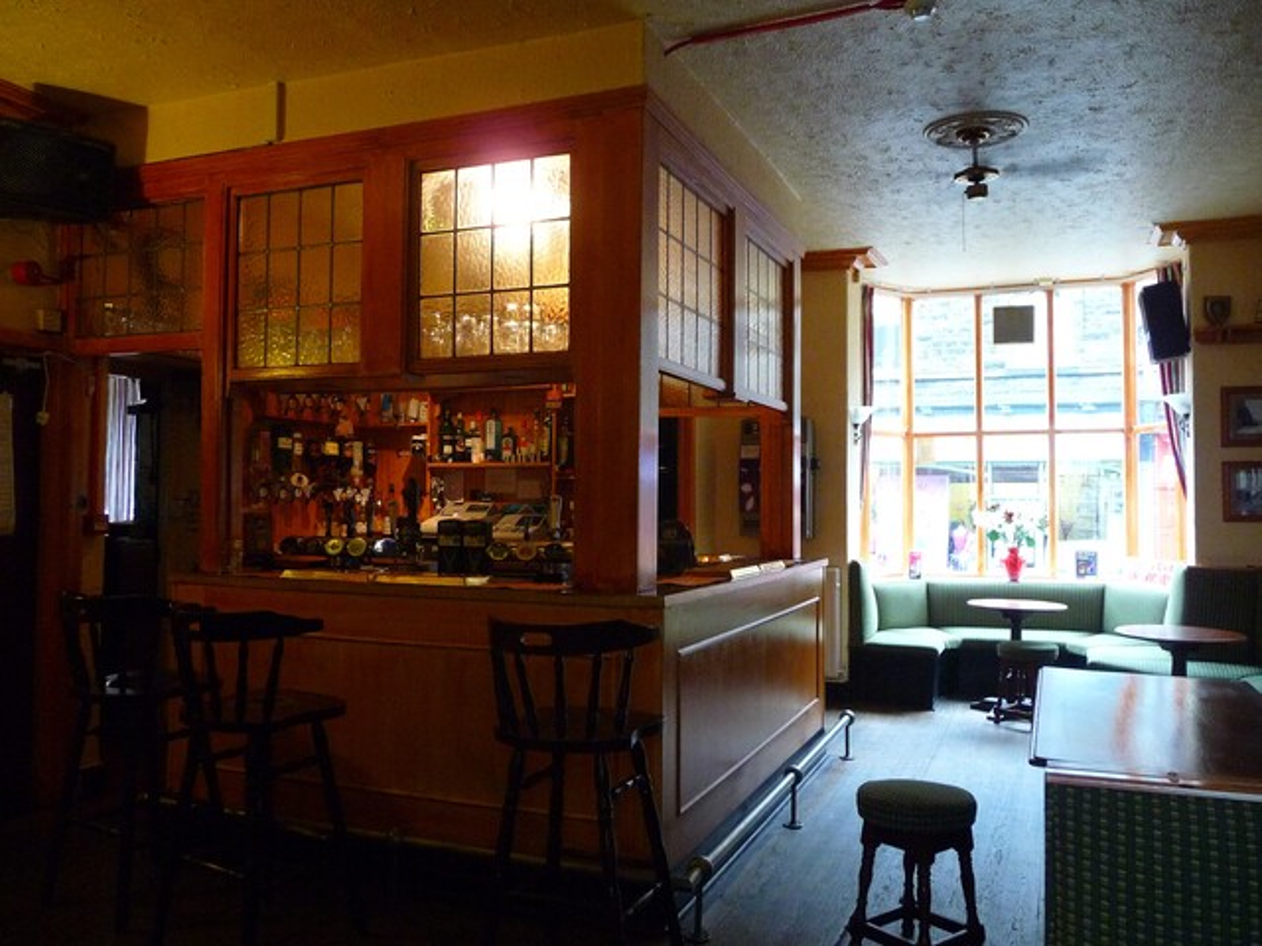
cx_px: 631
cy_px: 473
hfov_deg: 63.4
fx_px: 1021
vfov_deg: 49.7
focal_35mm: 28
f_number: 3.3
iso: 400
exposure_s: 1/25
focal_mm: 4.7
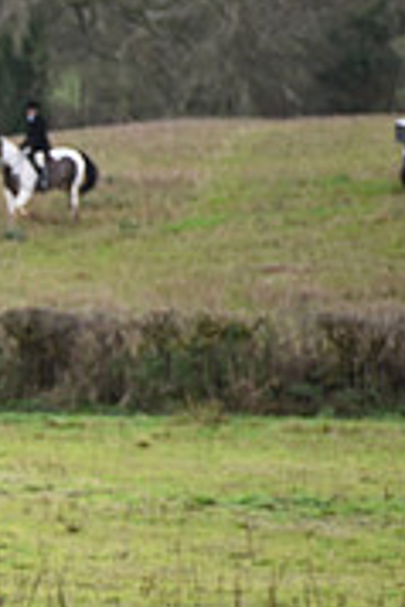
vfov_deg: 3.2
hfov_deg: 2.1
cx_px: -476
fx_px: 10963
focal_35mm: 651
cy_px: 310
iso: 1100
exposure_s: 1/1000
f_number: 4.5
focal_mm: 200
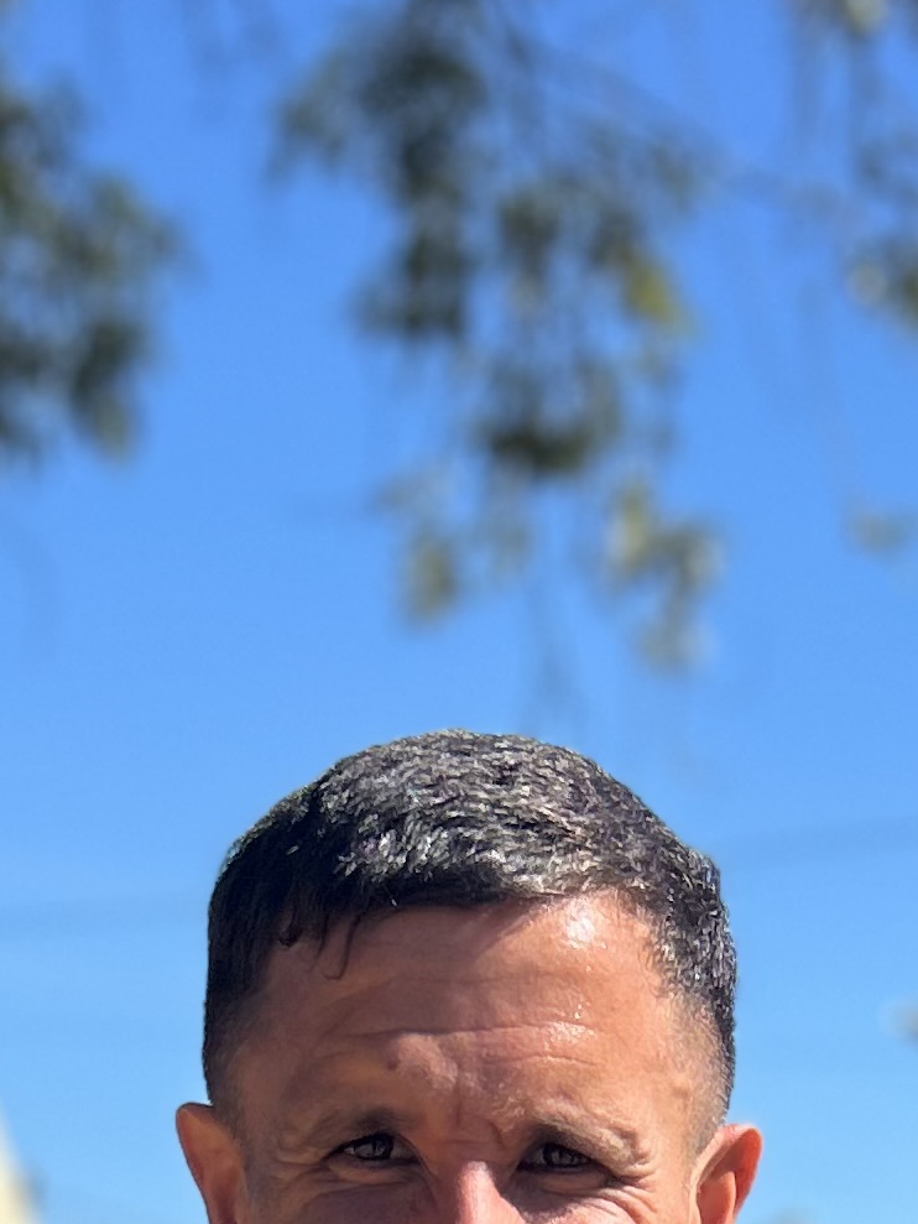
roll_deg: +0.0
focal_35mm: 106
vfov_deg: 16.2
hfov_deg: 13.9
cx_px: 804
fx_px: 3747
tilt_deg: -8.2
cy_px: 2069
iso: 50
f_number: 1.5
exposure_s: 1/3165
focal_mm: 5.7
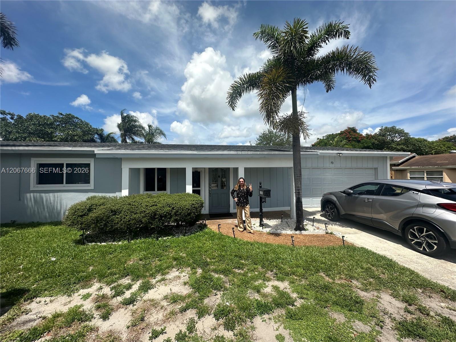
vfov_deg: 85.7
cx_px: 228
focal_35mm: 14
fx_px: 184
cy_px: 171
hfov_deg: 102.1
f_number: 2.2
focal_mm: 2.22
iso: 50
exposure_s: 1/2564
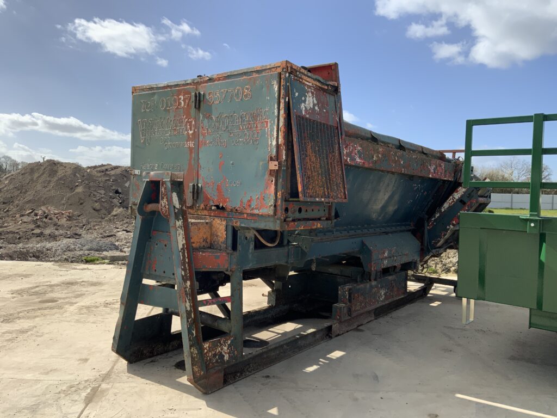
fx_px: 467
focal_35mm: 29
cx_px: 278
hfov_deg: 61.7
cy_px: 209
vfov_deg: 48.2
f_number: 1.8
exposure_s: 1/1984
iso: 20
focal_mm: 3
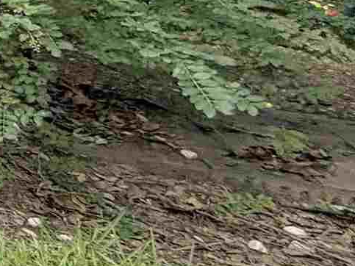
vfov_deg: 14.5
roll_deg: -0.4
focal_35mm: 89
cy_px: -219
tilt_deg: -1.0
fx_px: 913
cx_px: -738
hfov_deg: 11.2
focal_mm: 2.22
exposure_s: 1/121
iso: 64
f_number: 2.2
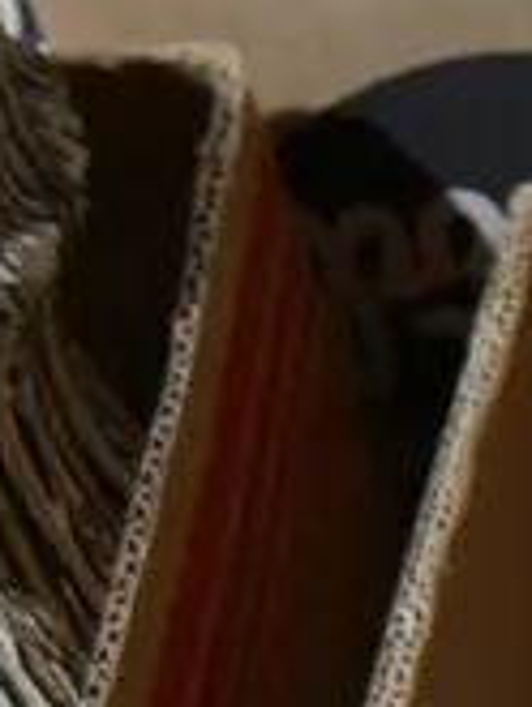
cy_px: 1401
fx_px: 4584
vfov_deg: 8.4
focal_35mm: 224
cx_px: 1499
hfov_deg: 6.2
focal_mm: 18
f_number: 4
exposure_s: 1/60
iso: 250
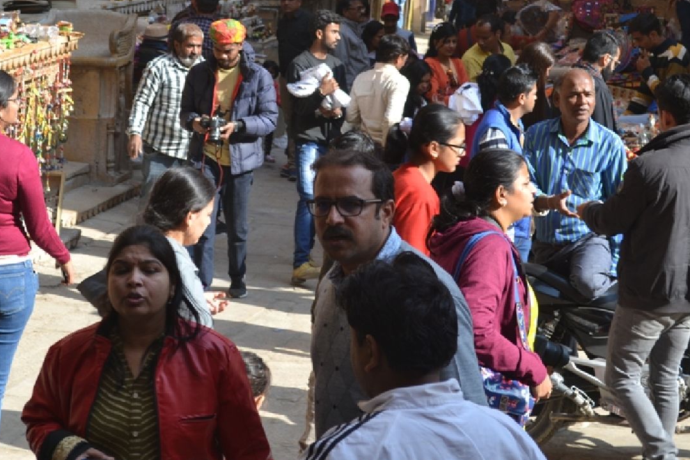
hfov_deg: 22.1
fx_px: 1764
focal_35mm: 92
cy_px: 160
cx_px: 260
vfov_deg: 14.9
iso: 125
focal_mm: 42
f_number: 5.6
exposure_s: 1/125
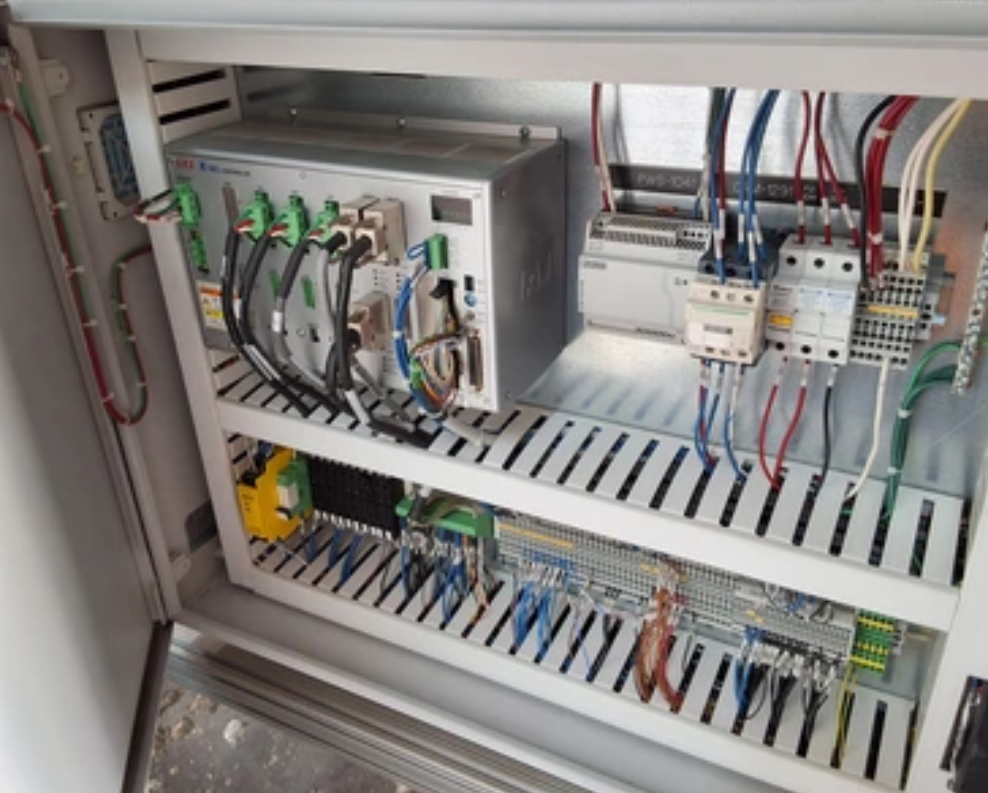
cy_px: 394
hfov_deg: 58.7
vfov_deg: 48.6
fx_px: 878
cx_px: 489
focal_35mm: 30
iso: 125
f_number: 1.9
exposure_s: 1/40
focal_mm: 2.91
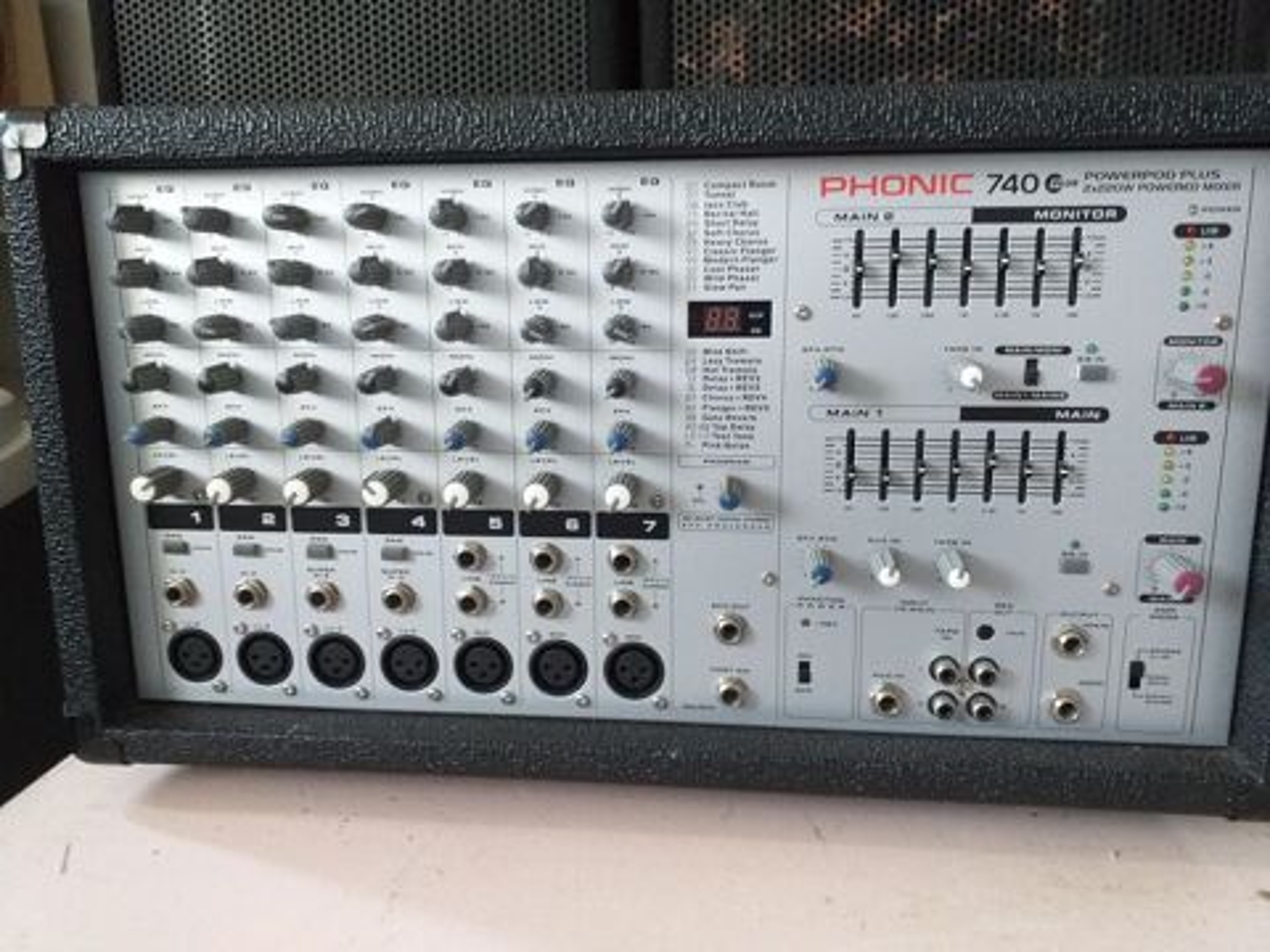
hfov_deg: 67.3
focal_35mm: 26
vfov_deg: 53.1
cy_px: 476
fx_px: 954
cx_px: 635
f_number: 1.9
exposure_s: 1/25
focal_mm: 3.6
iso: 228
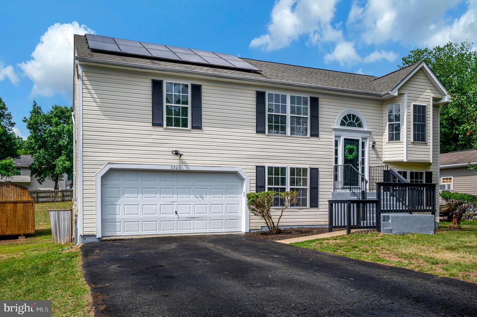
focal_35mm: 30
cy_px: 158
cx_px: 238
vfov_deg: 43.5
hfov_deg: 62.0
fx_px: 397
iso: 100
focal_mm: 30
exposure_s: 1/500
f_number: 8
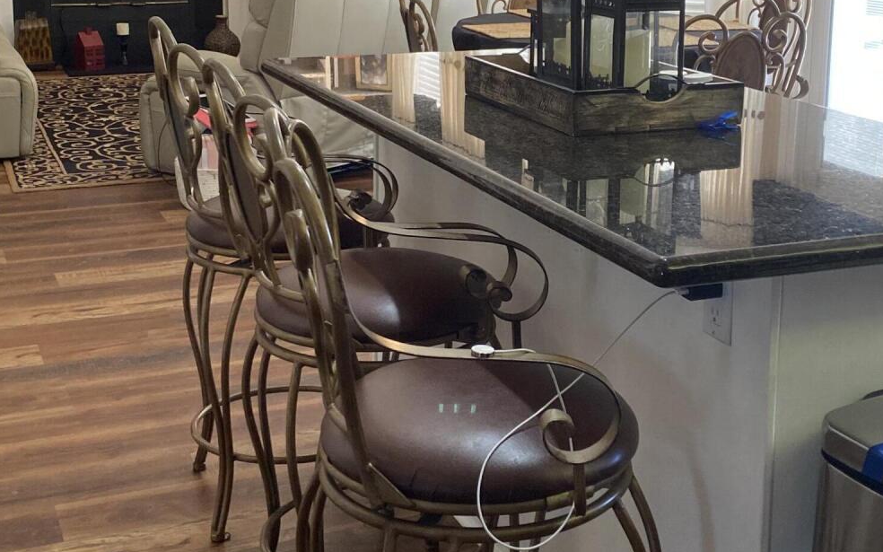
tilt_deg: -10.3
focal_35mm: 56
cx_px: 541
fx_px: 1348
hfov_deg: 36.1
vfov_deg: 22.9
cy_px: 124
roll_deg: -0.6
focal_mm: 4.25
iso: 125
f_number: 1.8
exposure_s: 1/120
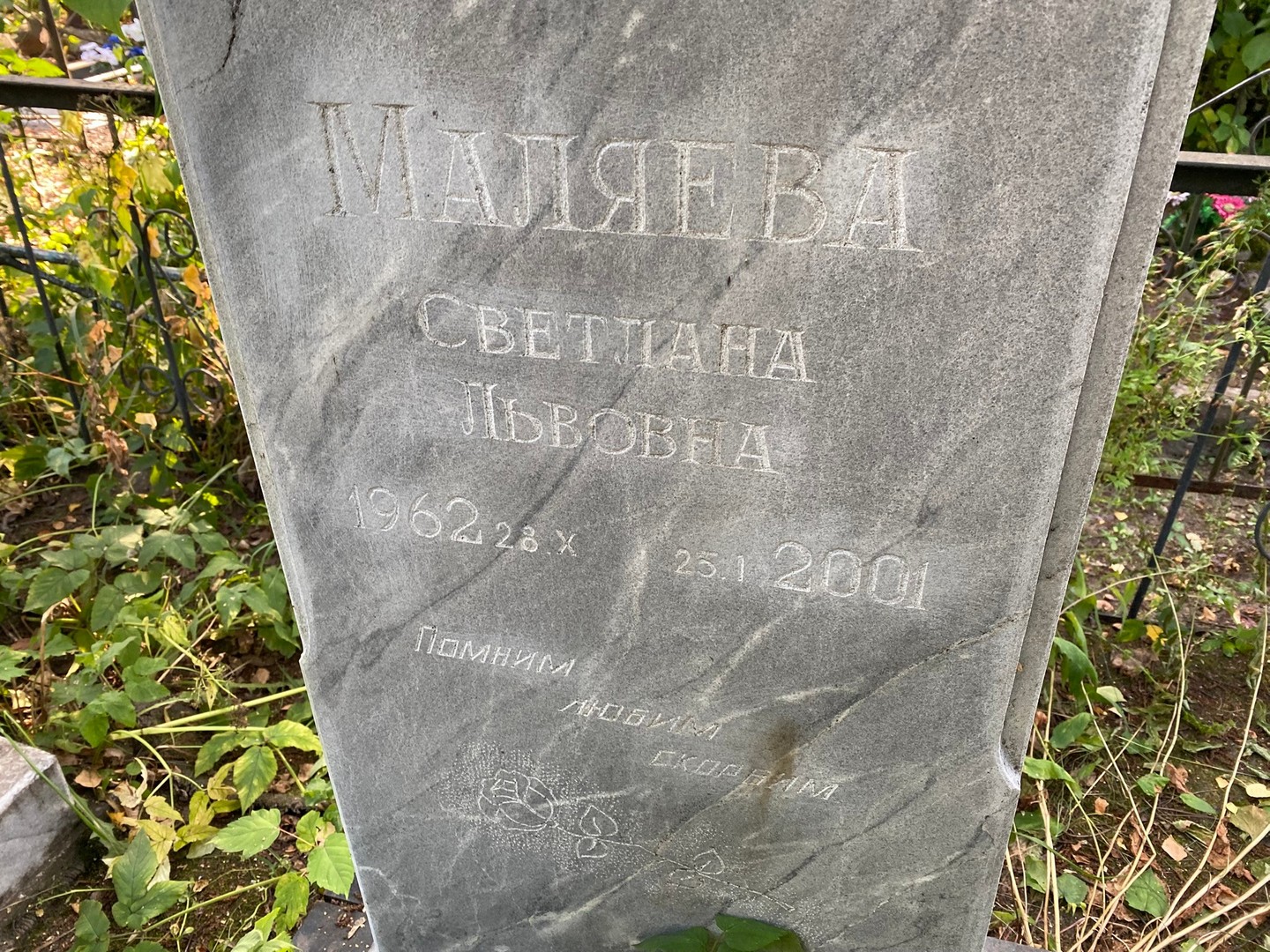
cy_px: 476
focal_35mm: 26
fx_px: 954
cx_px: 635
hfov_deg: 67.3
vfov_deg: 53.1
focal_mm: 4.25
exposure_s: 1/121
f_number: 1.8
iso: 100
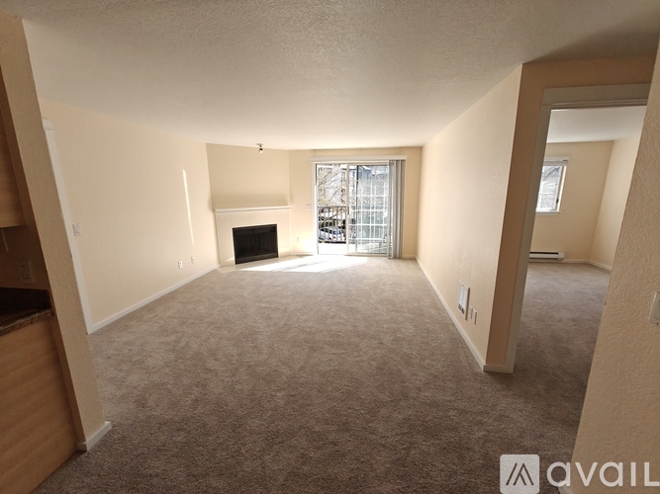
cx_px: 330
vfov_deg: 85.7
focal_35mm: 14
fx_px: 267
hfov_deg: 102.1
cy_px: 247
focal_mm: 2.62
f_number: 2.2
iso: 800
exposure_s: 1/904
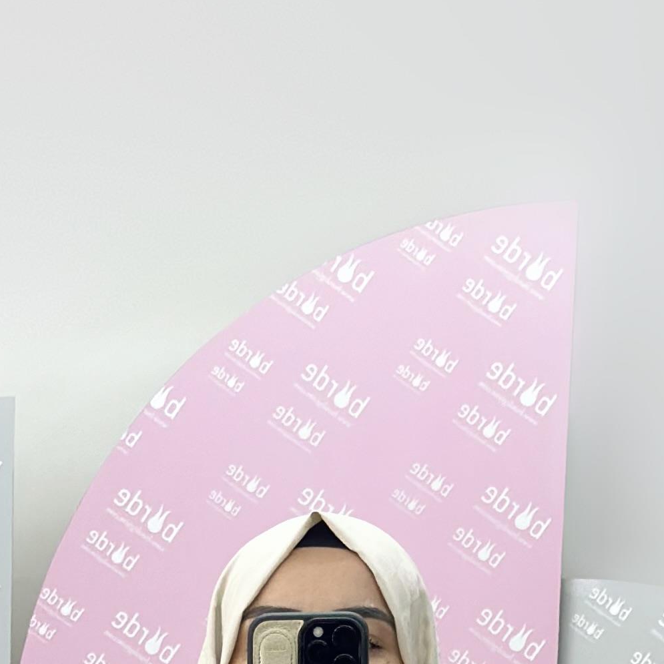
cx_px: 298
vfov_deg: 9.8
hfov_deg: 10.2
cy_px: 1096
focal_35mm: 172
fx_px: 3733
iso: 80
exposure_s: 1/256
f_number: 1.78
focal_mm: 6.86
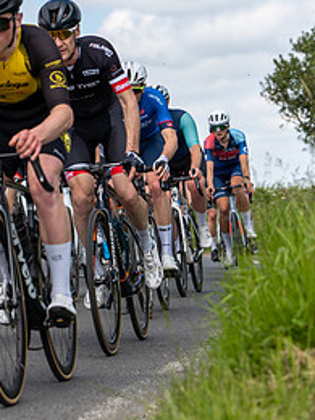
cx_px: -78
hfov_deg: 9.7
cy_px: 111
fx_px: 1820
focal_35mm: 150
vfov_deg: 13.1
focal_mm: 70
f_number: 3.5
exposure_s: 1/1250
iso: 100
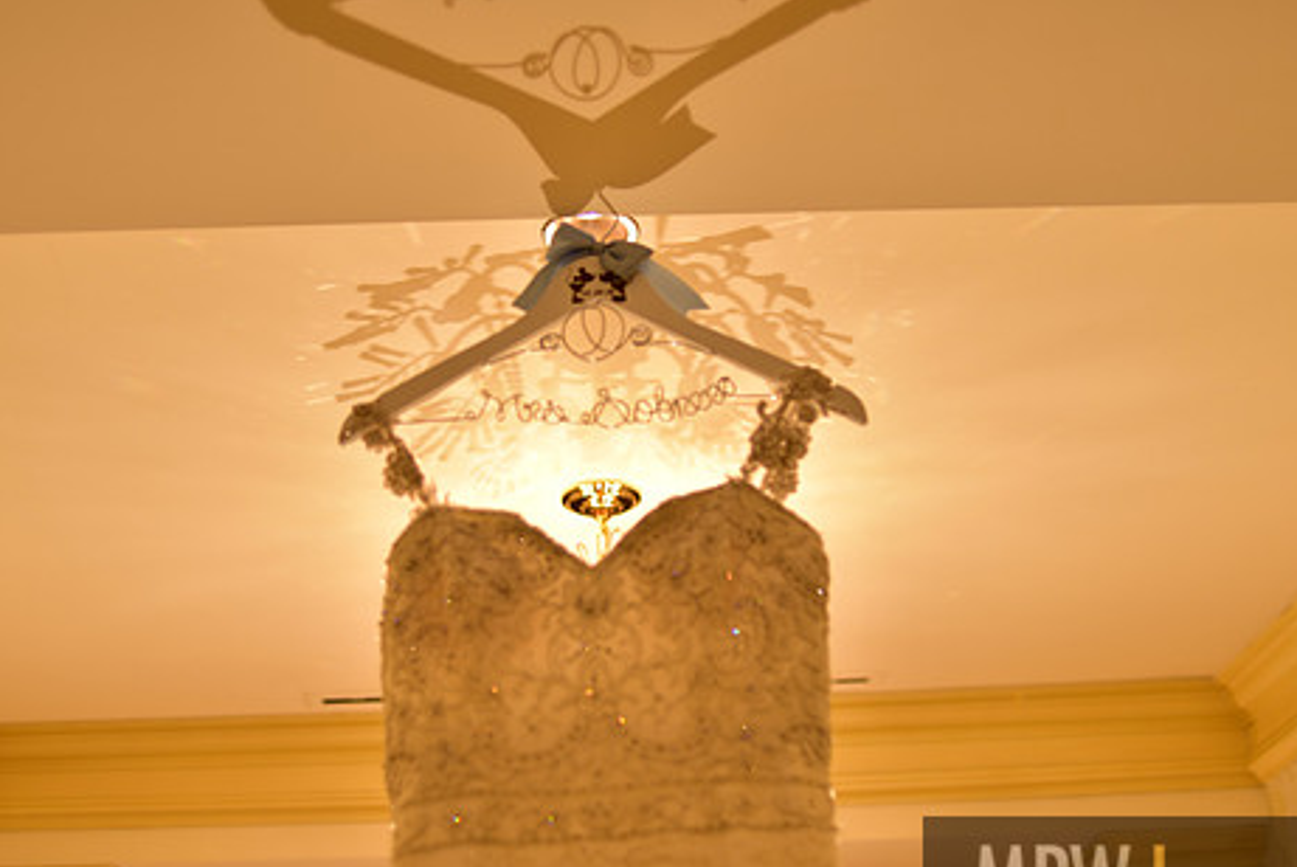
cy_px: 449
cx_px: 611
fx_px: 1586
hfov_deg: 44.5
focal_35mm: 44
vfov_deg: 30.6
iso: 100
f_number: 2.4
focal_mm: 35
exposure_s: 1/180
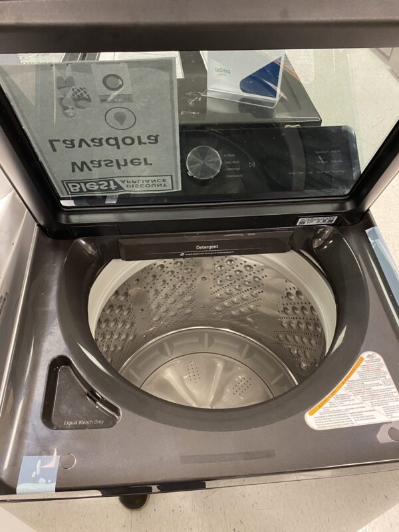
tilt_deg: -44.7
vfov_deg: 67.3
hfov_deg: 53.1
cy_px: 266
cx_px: 200
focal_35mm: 26
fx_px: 400
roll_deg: +1.5
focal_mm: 4.25
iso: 400
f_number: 1.8
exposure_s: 1/33
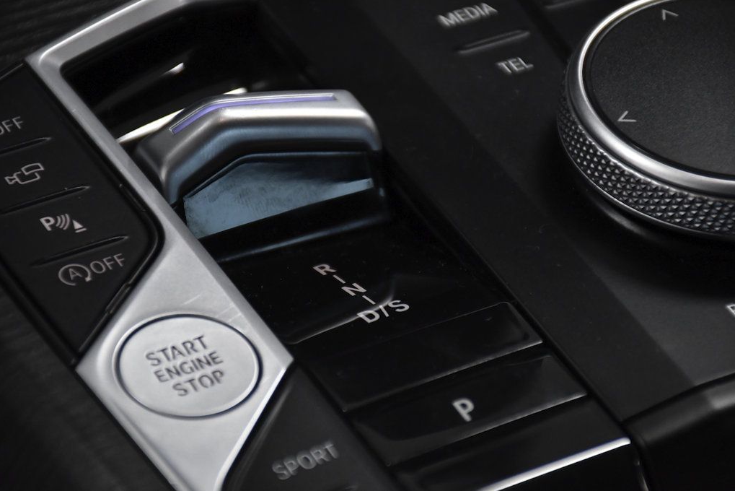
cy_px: 245
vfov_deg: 6.5
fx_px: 4309
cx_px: 367
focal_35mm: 211
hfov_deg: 9.7
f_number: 5.6
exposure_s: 1/400
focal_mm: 140
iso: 2500
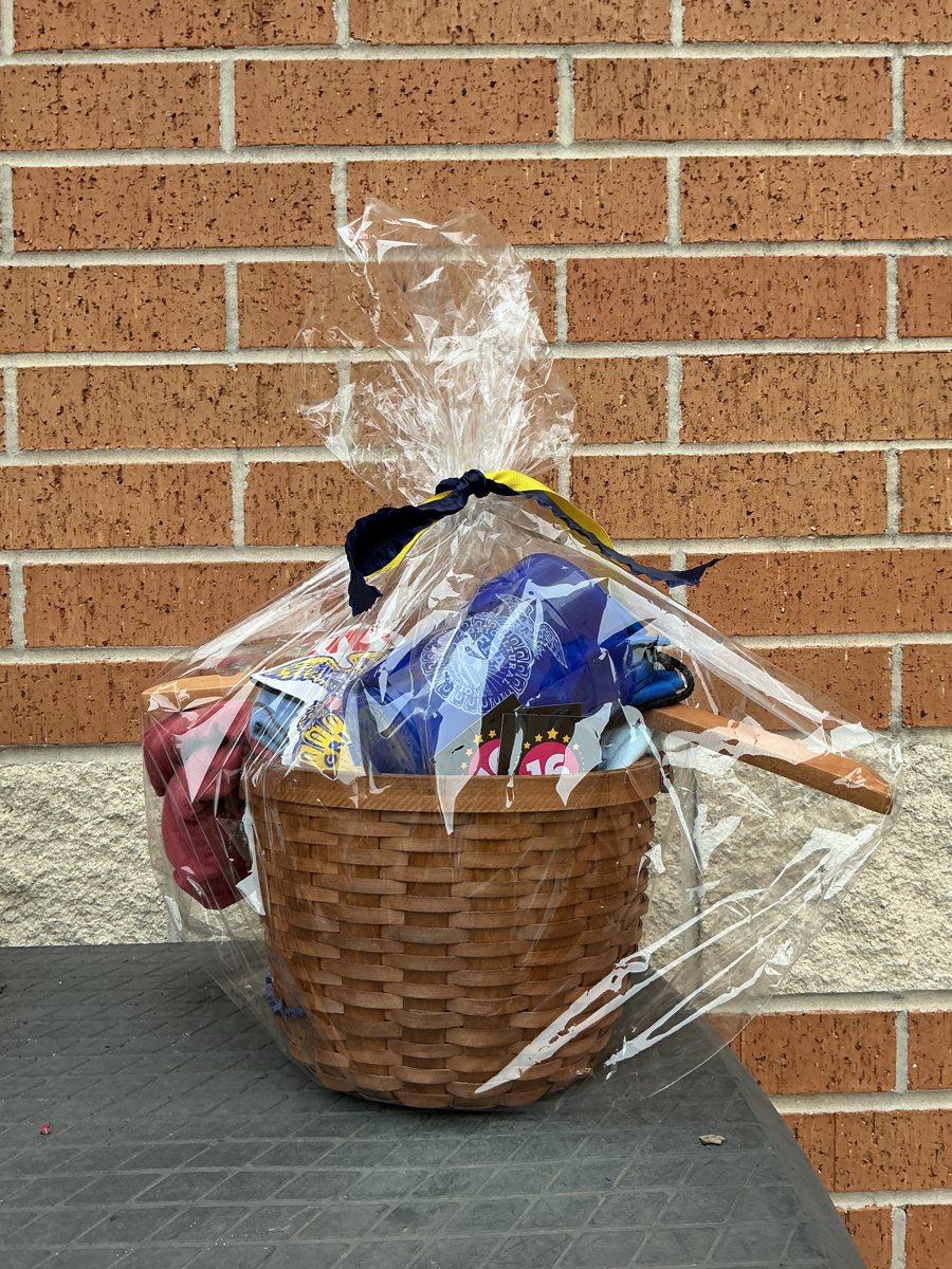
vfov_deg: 61.7
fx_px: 1063
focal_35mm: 29
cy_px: 634
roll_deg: +0.5
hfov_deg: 48.2
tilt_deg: -1.8
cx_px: 476
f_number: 1.8
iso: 25
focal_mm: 3
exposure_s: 1/415
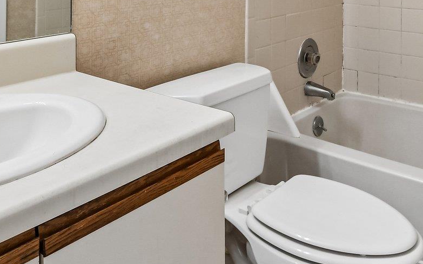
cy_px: -88
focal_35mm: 40
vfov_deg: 26.6
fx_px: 461
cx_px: 243
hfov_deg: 49.1
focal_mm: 10
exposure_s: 1/15
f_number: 8
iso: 400
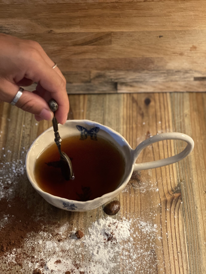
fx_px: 508
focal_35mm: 64
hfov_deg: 22.9
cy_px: 137
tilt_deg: -53.8
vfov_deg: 30.3
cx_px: 103
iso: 400
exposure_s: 1/20
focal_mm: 7.5
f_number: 2.2
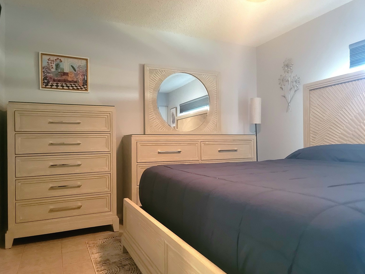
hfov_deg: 67.3
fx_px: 274
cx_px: 185
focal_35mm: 26
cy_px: 137
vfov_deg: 53.1
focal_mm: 7
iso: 320
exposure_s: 1/40
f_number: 1.8
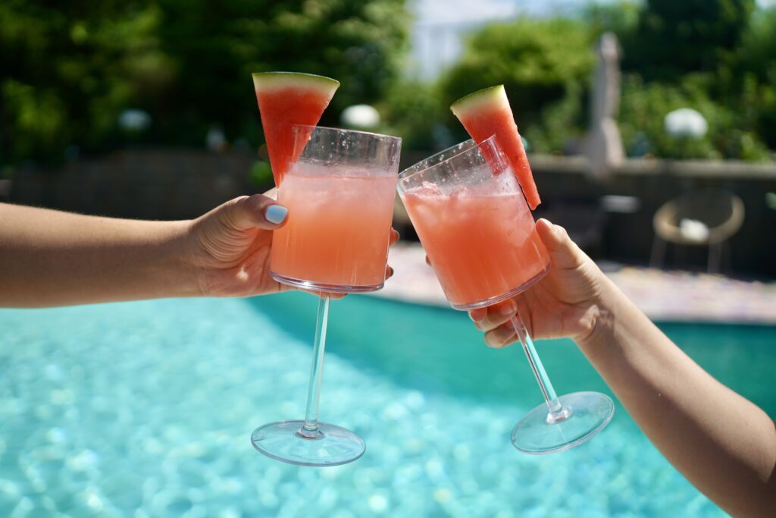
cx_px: 388
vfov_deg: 37.9
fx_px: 754
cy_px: 259
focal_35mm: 35
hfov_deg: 54.4
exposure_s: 1/2500
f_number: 2.8
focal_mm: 35
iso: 100
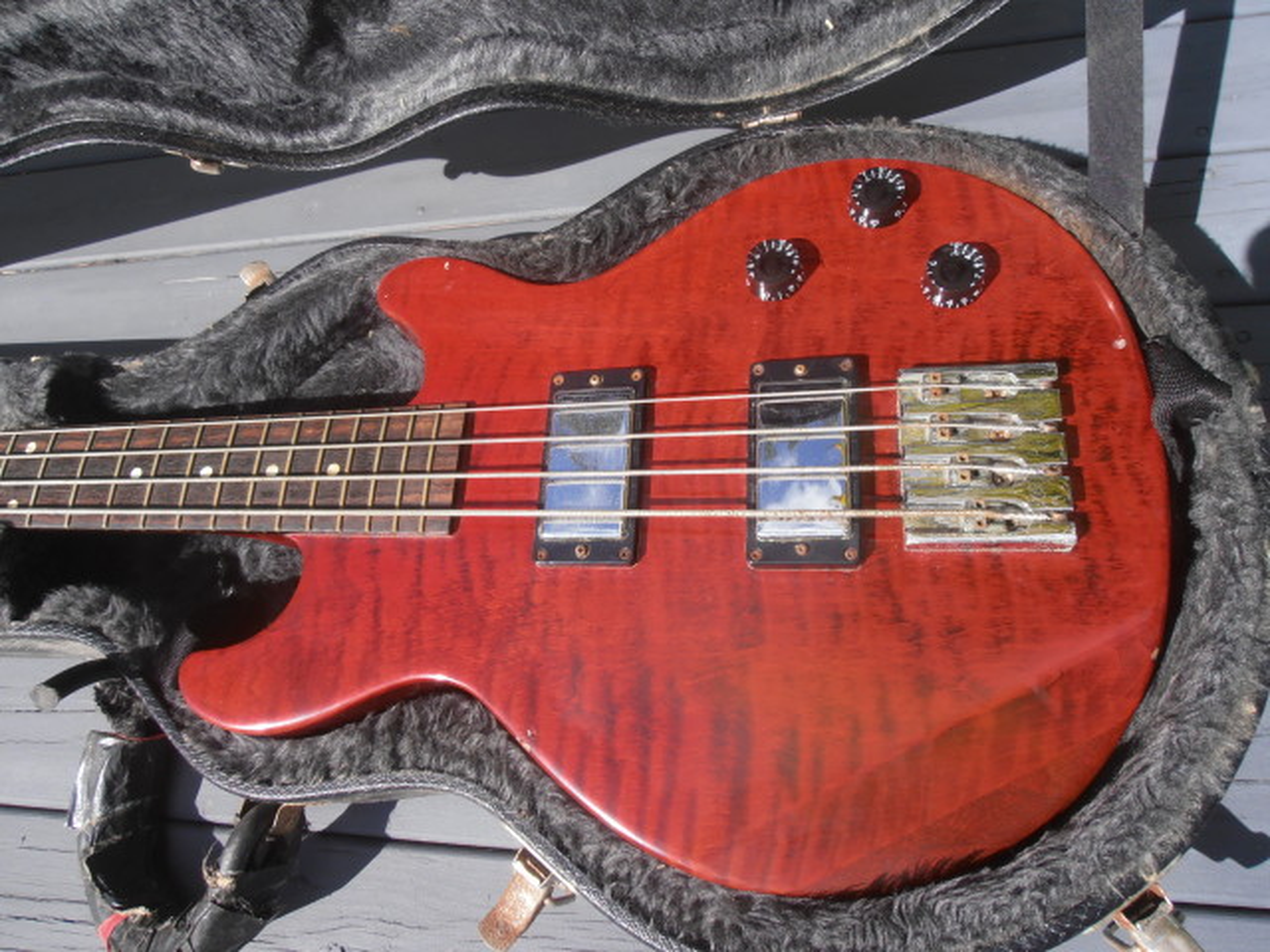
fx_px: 881
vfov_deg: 56.8
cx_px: 635
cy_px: 476
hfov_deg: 71.6
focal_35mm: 24
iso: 80
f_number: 3
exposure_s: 1/800
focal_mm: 4.2
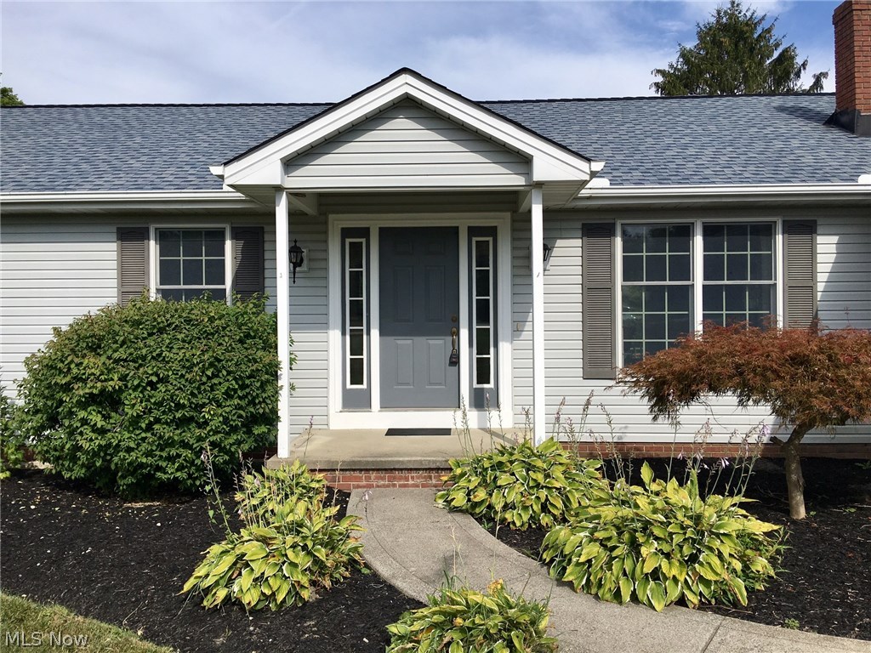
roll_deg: +1.3
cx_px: 436
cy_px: 326
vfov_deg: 48.2
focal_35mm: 29
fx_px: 730
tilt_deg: +1.2
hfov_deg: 61.7
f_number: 2.2
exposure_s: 1/2198
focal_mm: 4.15
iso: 25
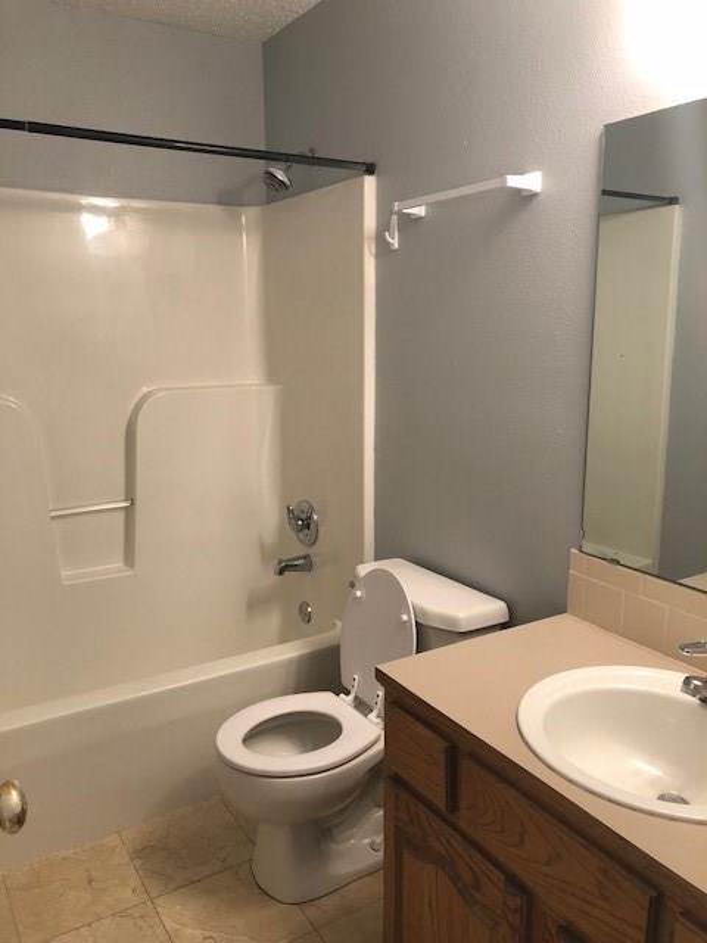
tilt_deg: -10.3
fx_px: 762
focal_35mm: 28
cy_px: 472
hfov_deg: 49.7
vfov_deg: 63.4
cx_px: 354
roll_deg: -0.3
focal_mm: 3.99
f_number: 1.8
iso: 40
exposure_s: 1/15
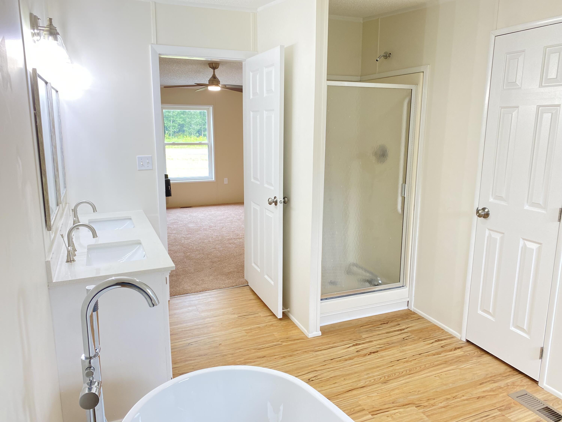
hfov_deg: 67.3
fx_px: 422
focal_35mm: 26
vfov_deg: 53.1
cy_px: 211
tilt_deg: -11.6
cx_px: 281
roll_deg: -0.1
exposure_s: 1/60
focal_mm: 4.25
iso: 64
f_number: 1.8
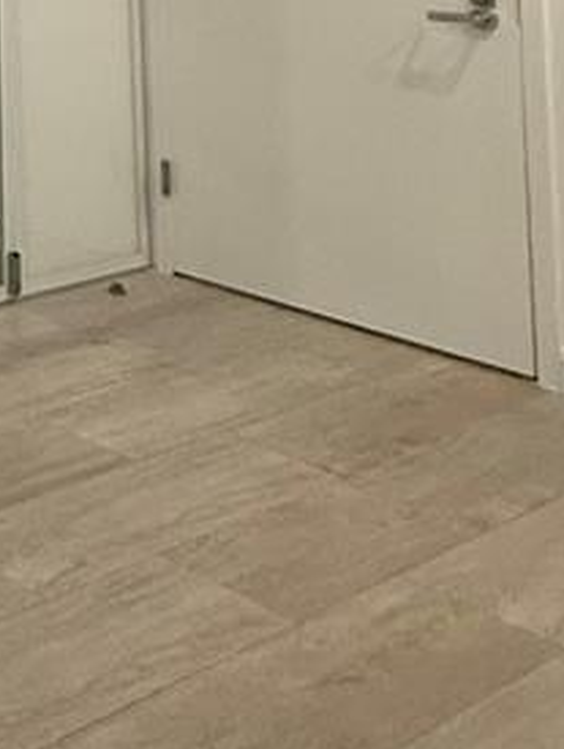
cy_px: -221
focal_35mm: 61
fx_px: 1322
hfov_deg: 16.4
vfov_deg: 26.8
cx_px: -648
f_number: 2.2
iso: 250
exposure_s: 1/120
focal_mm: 2.22
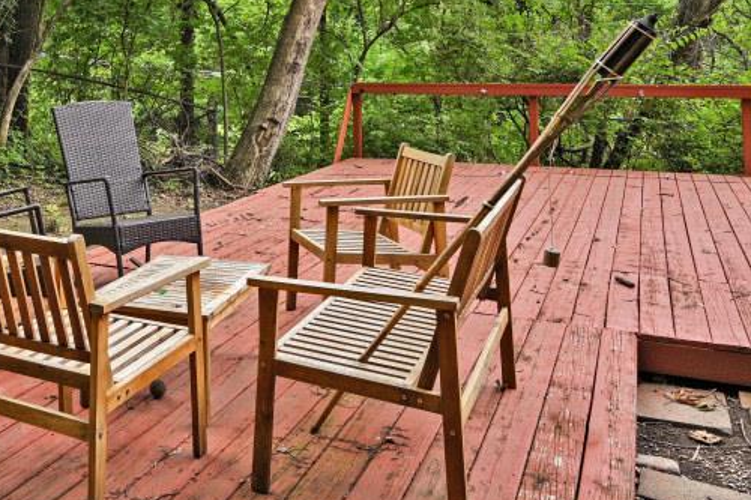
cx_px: 173
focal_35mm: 42
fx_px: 876
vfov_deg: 30.4
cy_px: 45
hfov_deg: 44.6
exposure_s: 1/160
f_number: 6.3
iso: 100
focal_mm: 14
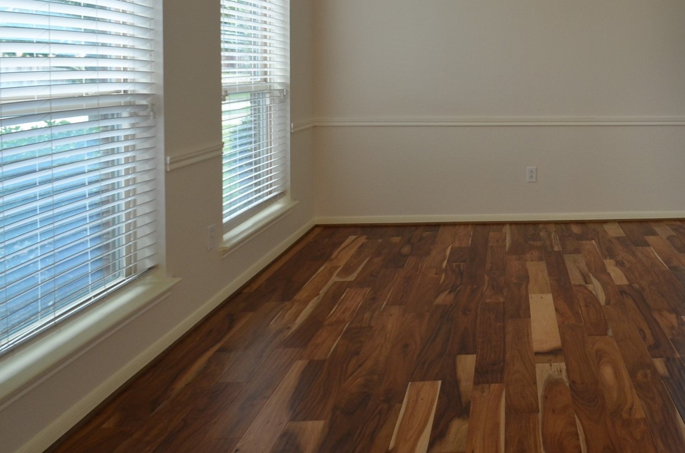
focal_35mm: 29
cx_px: 556
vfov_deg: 42.4
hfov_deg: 58.4
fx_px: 551
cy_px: 78
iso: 400
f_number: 5
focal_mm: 10
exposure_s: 1/100
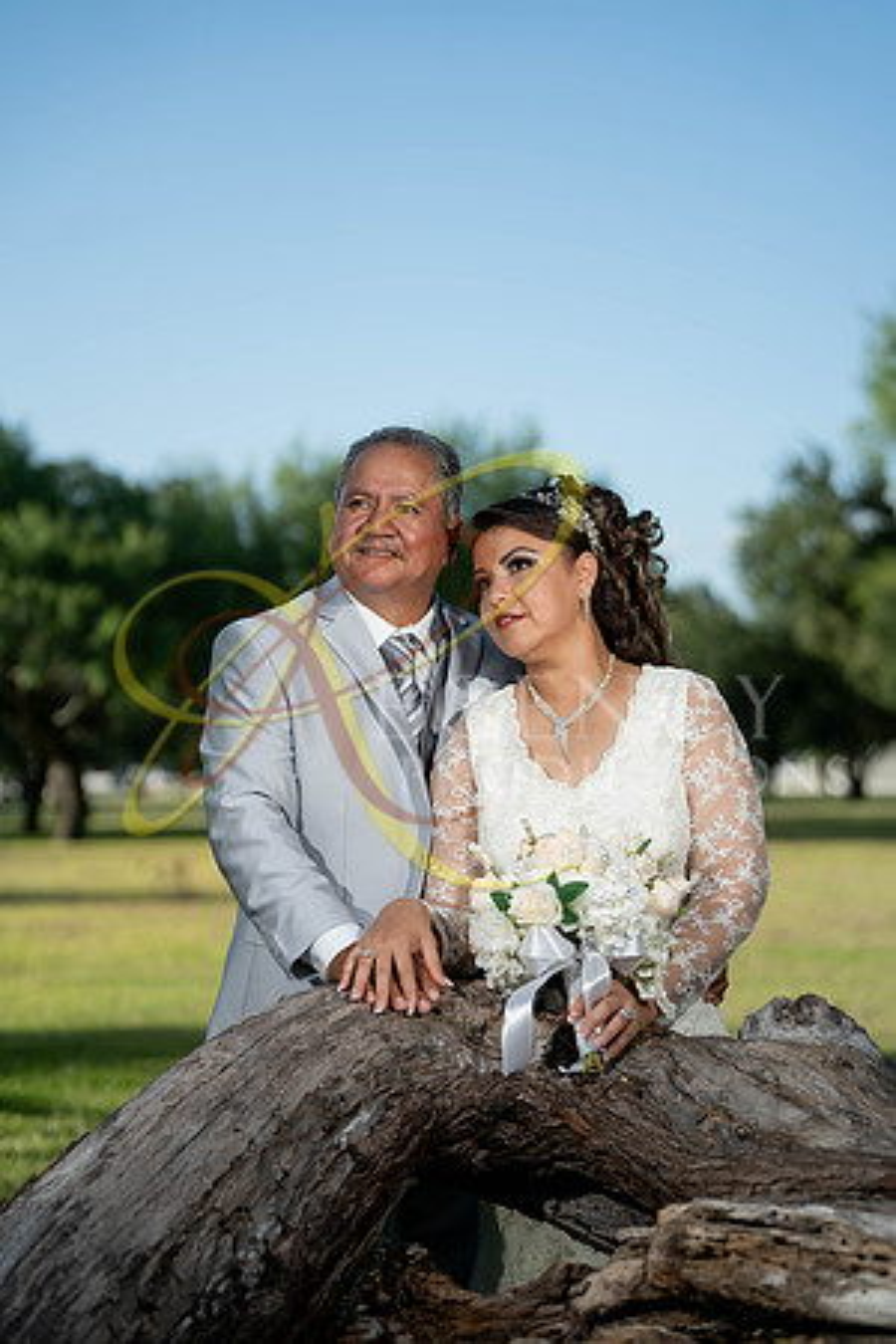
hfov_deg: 19.5
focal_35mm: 70
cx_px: 448
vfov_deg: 28.8
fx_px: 2613
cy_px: 672
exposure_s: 1/2000
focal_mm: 70
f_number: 2.5
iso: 160
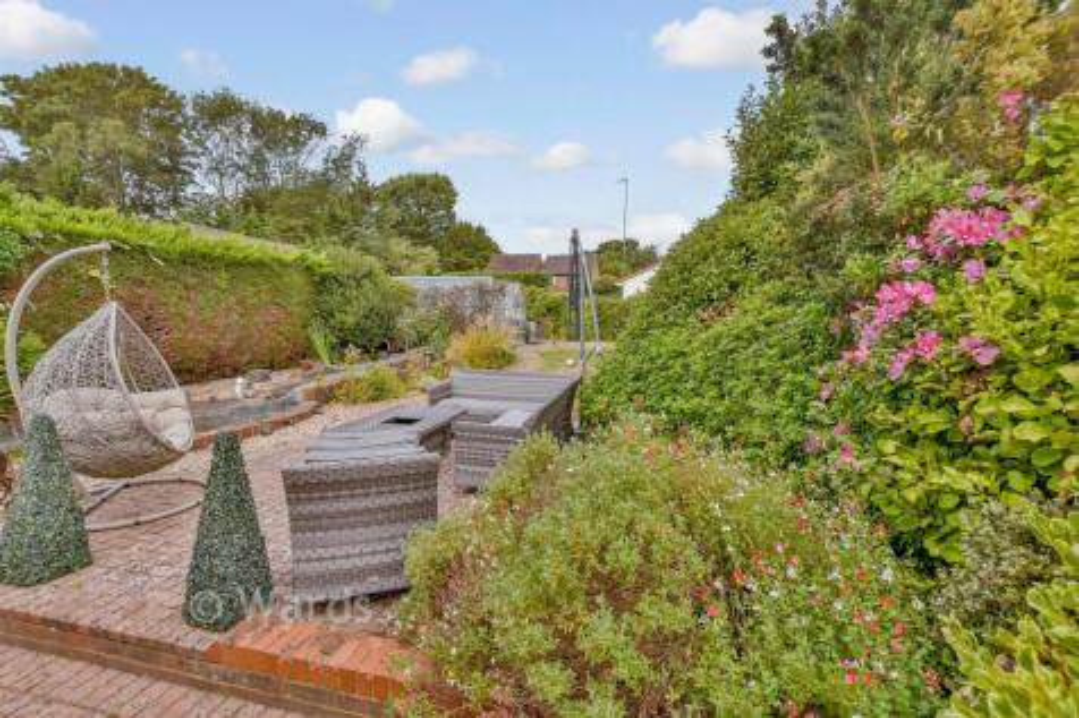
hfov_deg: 100.4
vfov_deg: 77.3
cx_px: 540
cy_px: 359
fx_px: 449
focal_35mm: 15
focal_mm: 10
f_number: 8
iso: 320
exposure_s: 1/250
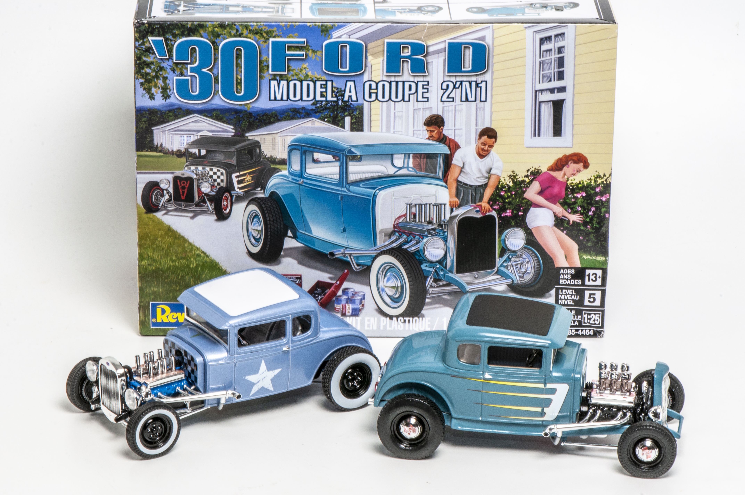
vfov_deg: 10.7
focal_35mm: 128
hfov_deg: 16.1
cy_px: 248
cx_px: 372
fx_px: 2635
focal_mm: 85
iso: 200
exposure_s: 1/60
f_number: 32
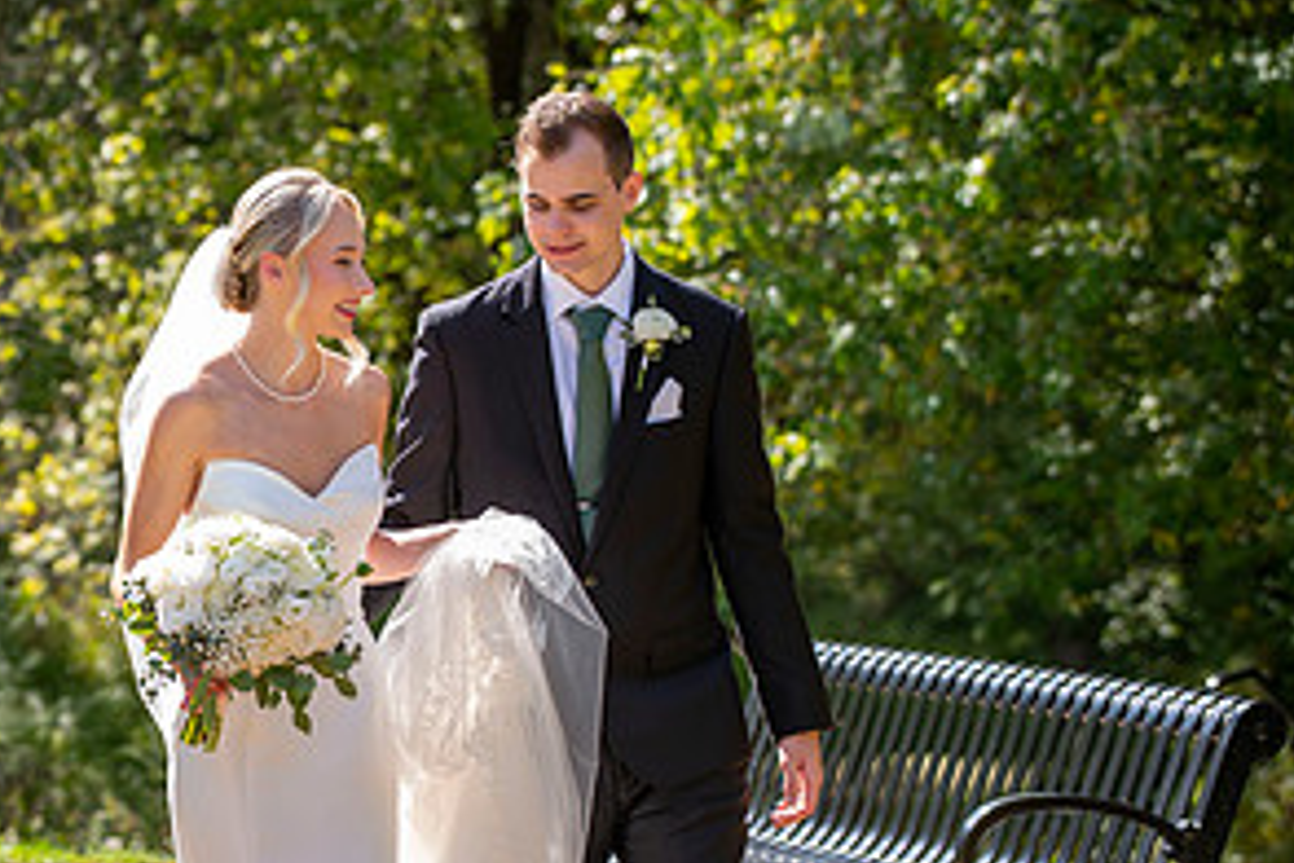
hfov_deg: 10.7
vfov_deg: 7.2
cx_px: 44
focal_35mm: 190
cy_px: 520
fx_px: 6829
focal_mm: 95
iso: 50
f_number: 4
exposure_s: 1/200
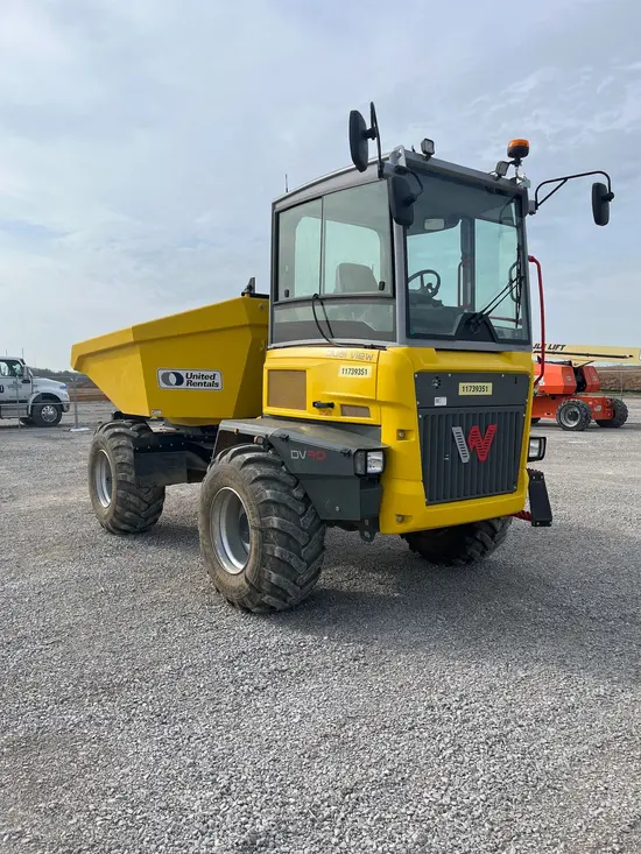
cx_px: 320
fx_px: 642
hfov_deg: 53.1
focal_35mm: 26
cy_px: 427
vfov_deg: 67.3
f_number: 1.6
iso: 50
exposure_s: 1/4016
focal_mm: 5.1
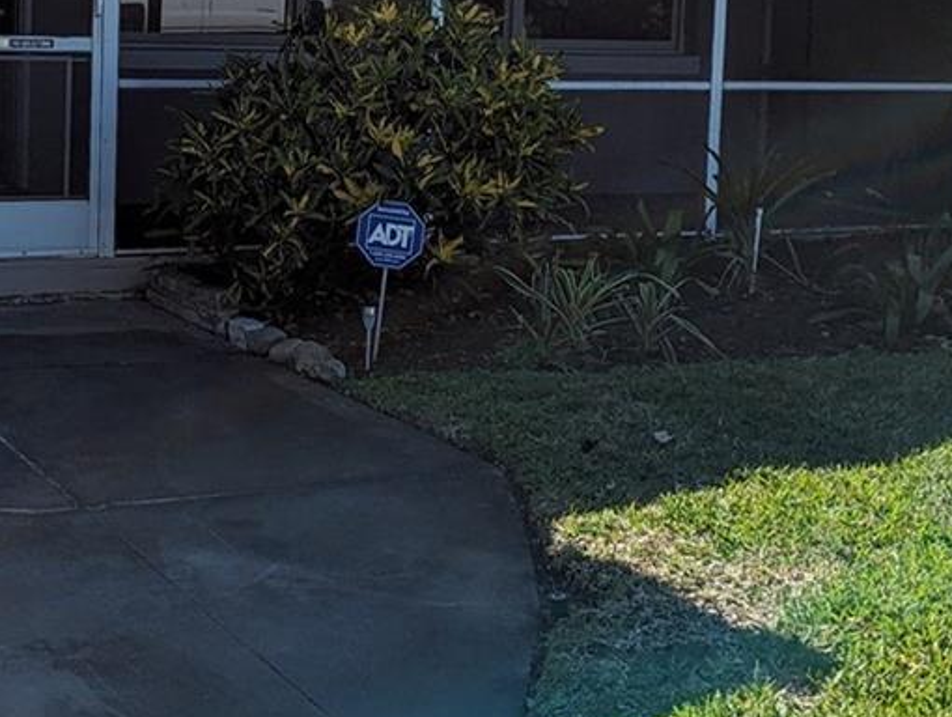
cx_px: 308
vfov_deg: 19.6
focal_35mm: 75
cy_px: 183
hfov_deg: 25.8
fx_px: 2066
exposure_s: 1/3058
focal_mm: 6.81
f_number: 1.85
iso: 45
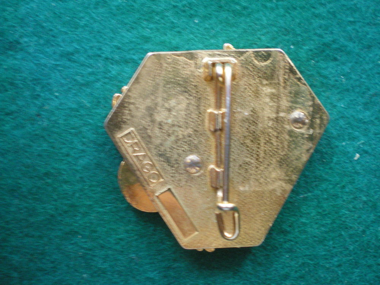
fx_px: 417
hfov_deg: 49.0
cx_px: 190
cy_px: 142
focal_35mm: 38
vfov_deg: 37.7
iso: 400
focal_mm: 6.3
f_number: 3.1
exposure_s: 1/15
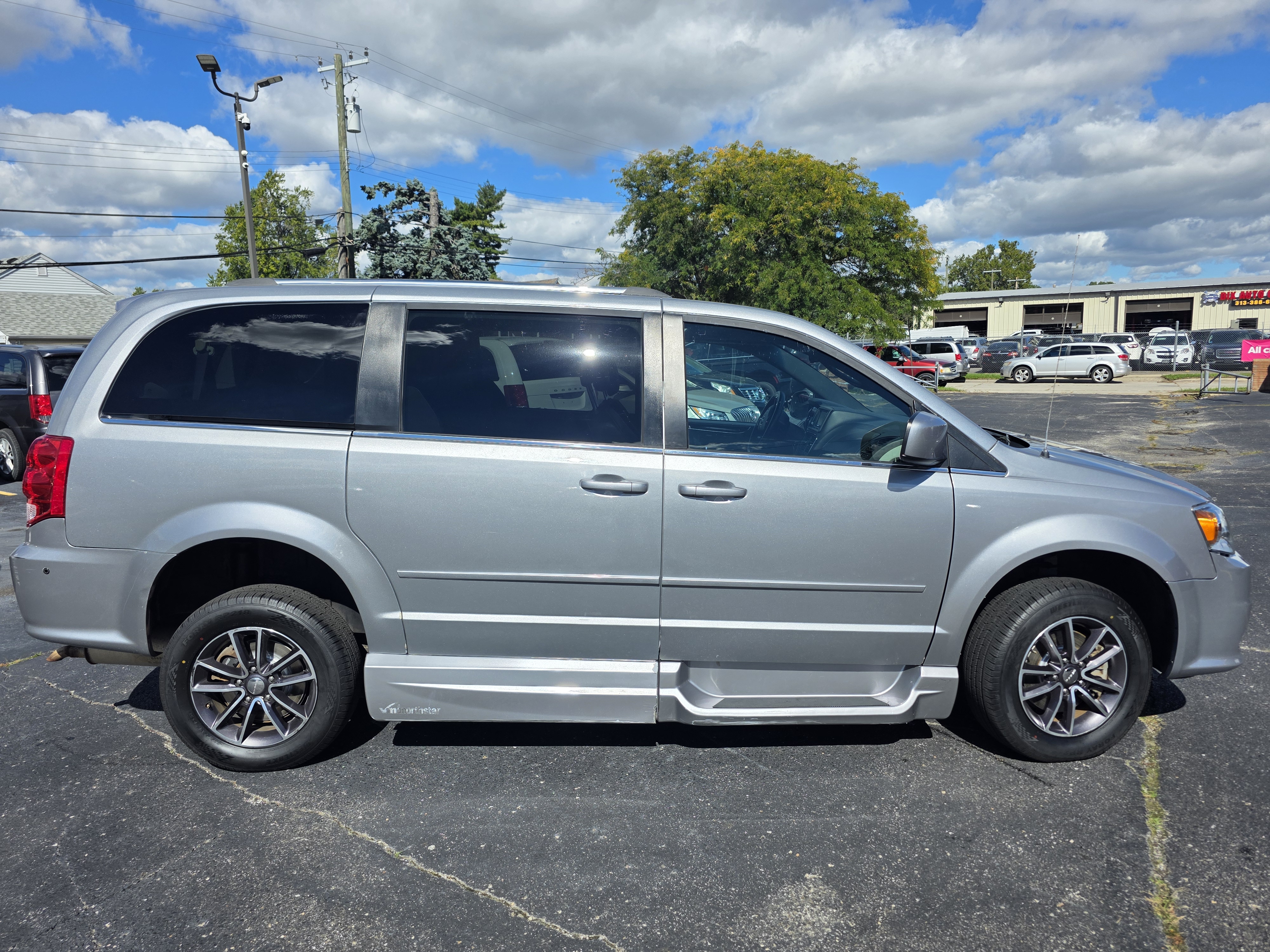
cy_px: 476
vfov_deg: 58.9
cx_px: 635
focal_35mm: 23
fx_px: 844
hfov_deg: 73.9
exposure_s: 1/7944
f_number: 1.7
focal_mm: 6.3
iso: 64
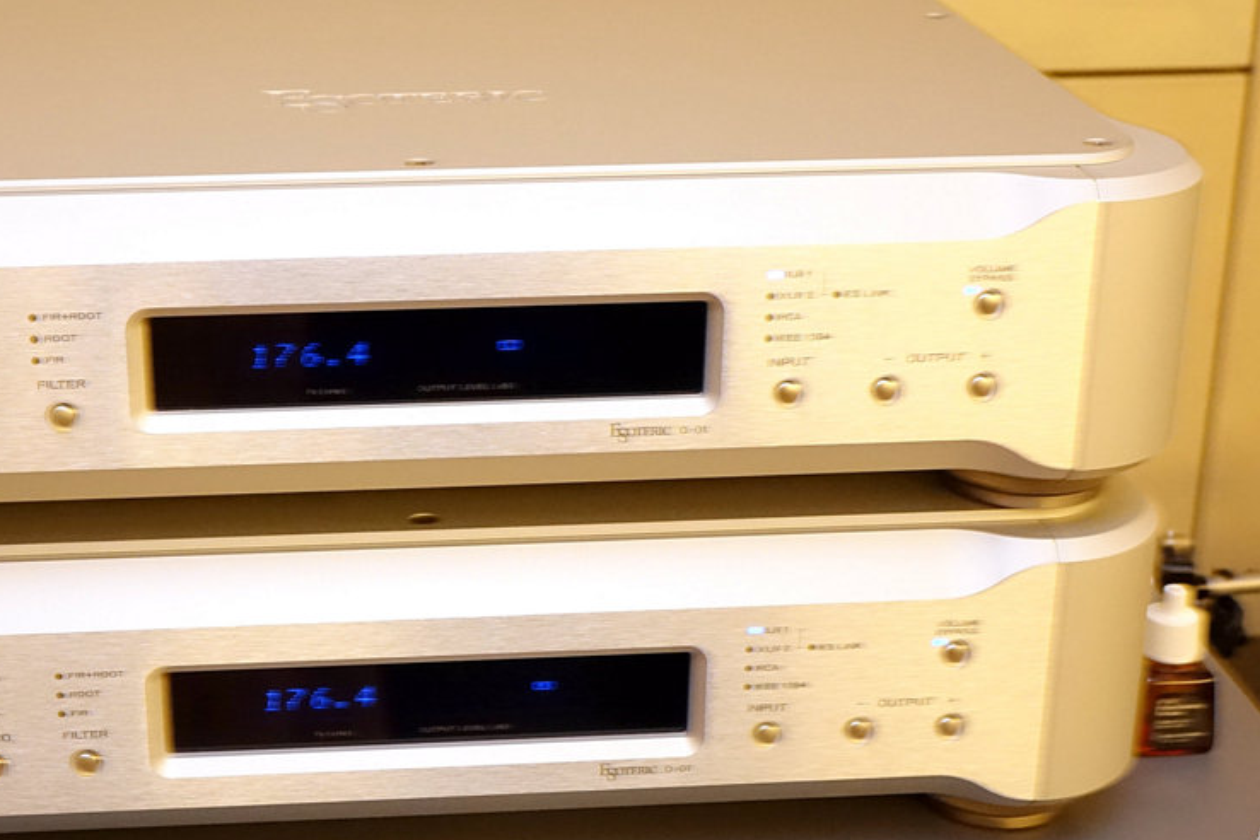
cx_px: 454
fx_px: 2275
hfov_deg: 30.8
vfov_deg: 20.9
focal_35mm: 65
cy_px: 408
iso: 1600
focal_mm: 14.53
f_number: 4
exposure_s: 1/30
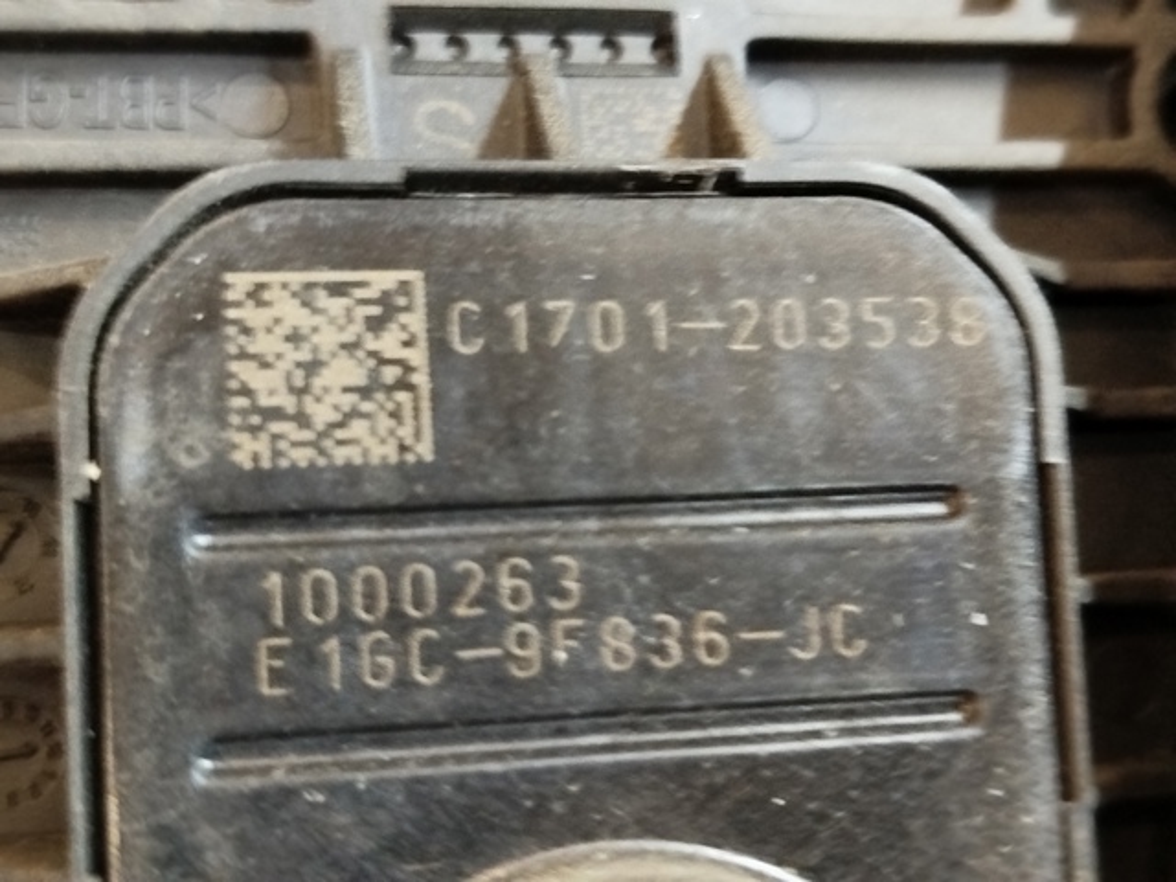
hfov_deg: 39.7
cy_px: 441
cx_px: 588
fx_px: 1631
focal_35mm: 48
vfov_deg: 30.3
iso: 1000
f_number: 1.7
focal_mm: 5.31
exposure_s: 1/17
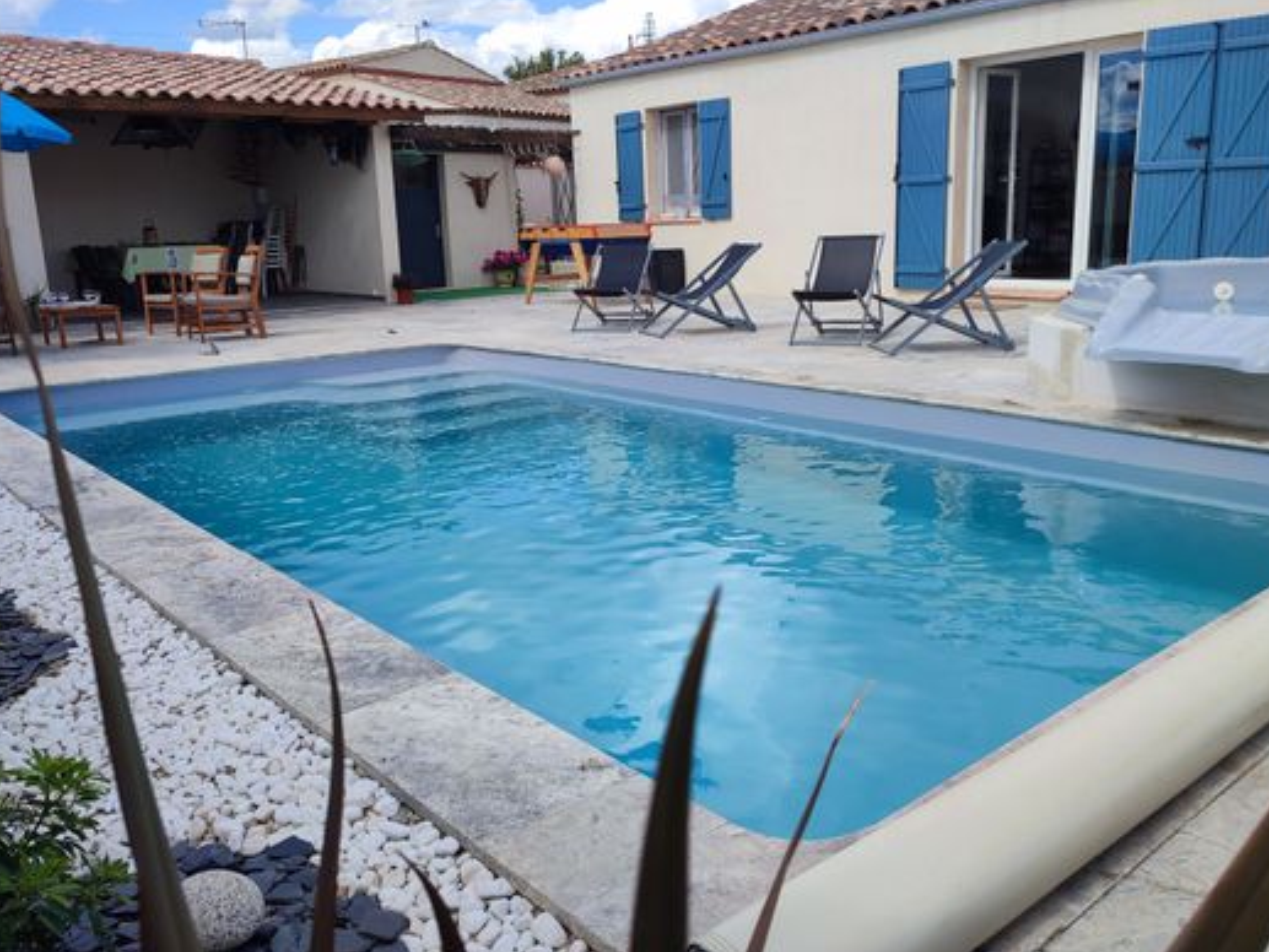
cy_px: 466
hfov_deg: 61.6
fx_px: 1063
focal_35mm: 29
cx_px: 658
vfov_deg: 48.2
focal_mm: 6.04
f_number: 1.9
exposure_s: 1/561
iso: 50
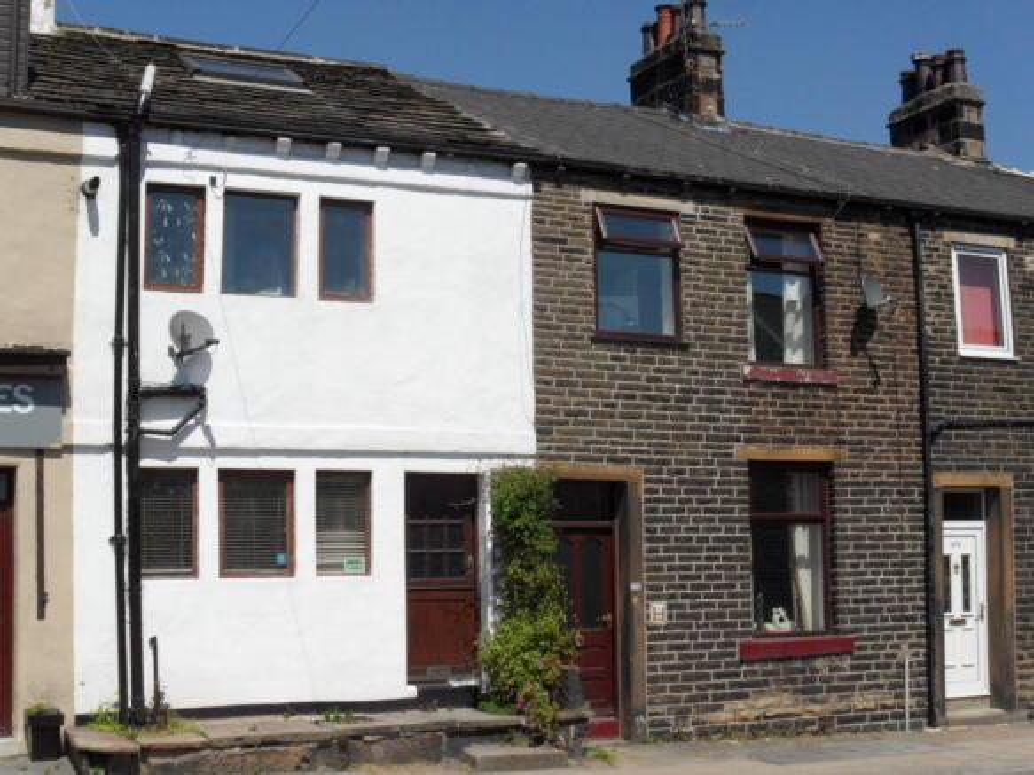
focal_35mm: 50
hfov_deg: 38.2
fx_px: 1493
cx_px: 517
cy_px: 388
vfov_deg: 29.1
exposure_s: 1/750
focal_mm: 8.2
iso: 80
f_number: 5.4
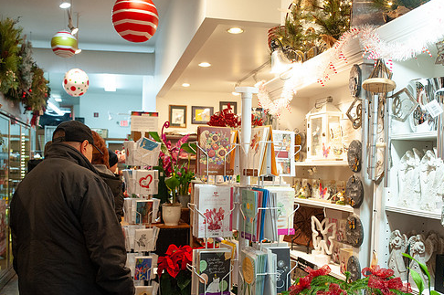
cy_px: 178
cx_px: 220
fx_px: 530
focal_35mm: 43
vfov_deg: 31.0
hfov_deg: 45.5
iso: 1000
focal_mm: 34
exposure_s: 1/125
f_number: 4.5
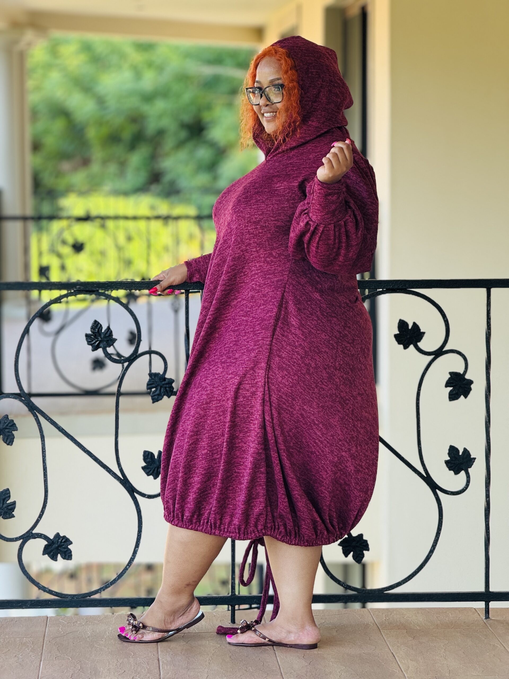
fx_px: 2353
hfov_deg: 12.3
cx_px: 254
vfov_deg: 16.4
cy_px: 340
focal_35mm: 120
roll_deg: +0.0
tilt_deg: -4.9
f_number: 2.8
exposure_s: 1/99
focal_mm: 15.66
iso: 80
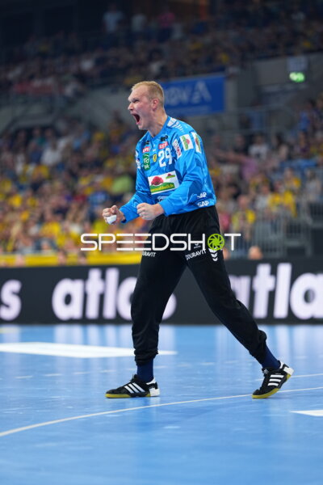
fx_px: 1817
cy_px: 242
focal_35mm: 135
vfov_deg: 15.2
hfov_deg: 10.2
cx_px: 162
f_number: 1.8
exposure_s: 1/1600
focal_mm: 135
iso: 1000
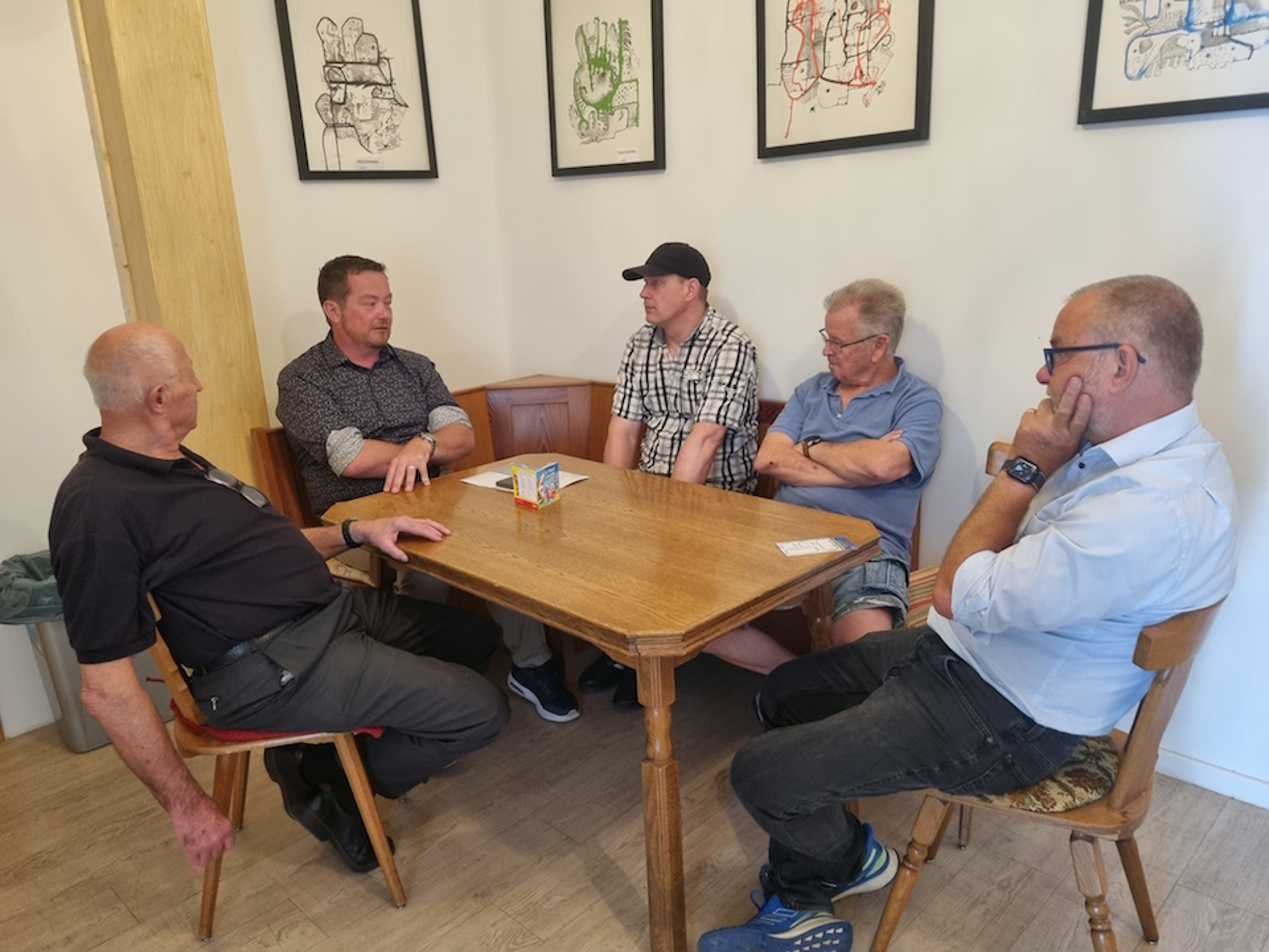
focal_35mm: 26
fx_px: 953
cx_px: 634
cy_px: 476
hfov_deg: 67.3
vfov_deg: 53.1
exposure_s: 1/50
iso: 500
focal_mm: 5.4
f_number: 1.8
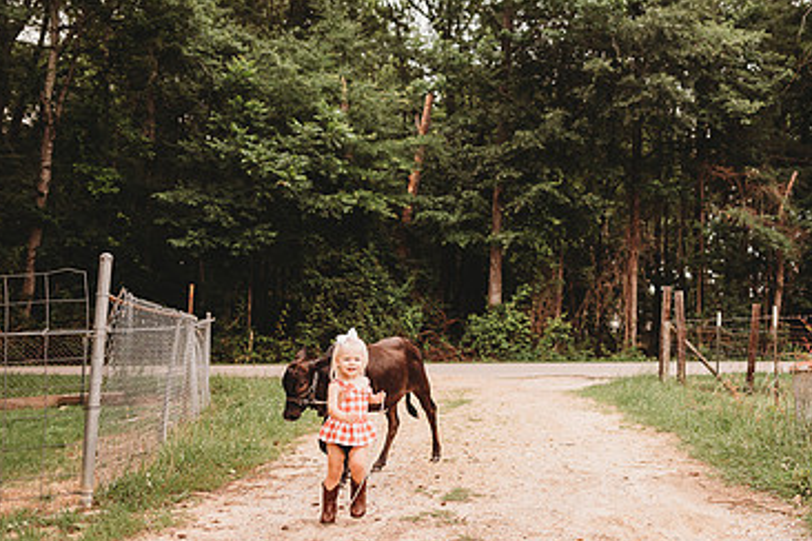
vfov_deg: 35.0
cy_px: 232
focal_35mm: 38
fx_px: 857
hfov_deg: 49.8
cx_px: 539
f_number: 2.2
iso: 100
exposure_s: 1/1000
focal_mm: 24
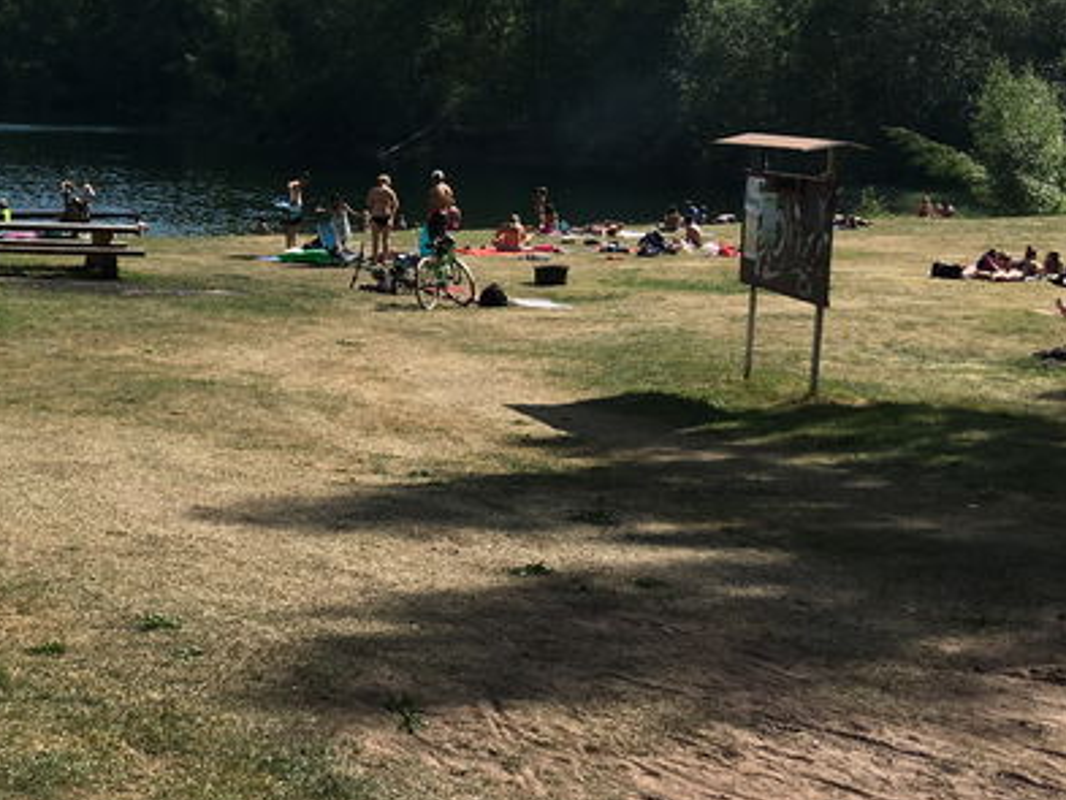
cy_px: 231
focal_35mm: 63
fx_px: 1941
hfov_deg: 29.7
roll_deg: +0.1
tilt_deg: -5.8
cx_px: 145
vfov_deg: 23.1
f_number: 2.2
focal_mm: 4.15
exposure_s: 1/2137
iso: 25
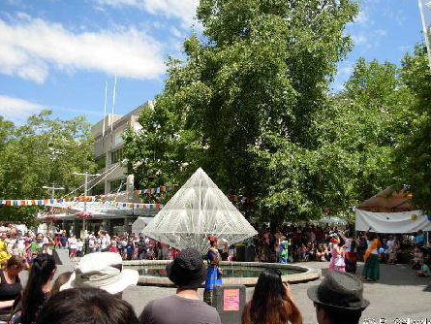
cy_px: 155
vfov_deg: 35.1
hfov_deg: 45.7
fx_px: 511
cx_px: 231
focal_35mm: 41
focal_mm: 6.3
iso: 79
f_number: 2.9
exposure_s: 1/912
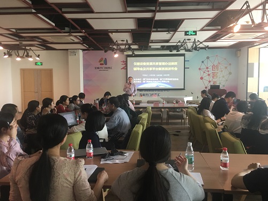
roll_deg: +0.4
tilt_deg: -3.6
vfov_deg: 48.2
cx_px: 134
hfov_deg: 61.7
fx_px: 225
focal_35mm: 29
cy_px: 100
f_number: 2.2
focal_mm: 4.15
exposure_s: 1/17
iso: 64
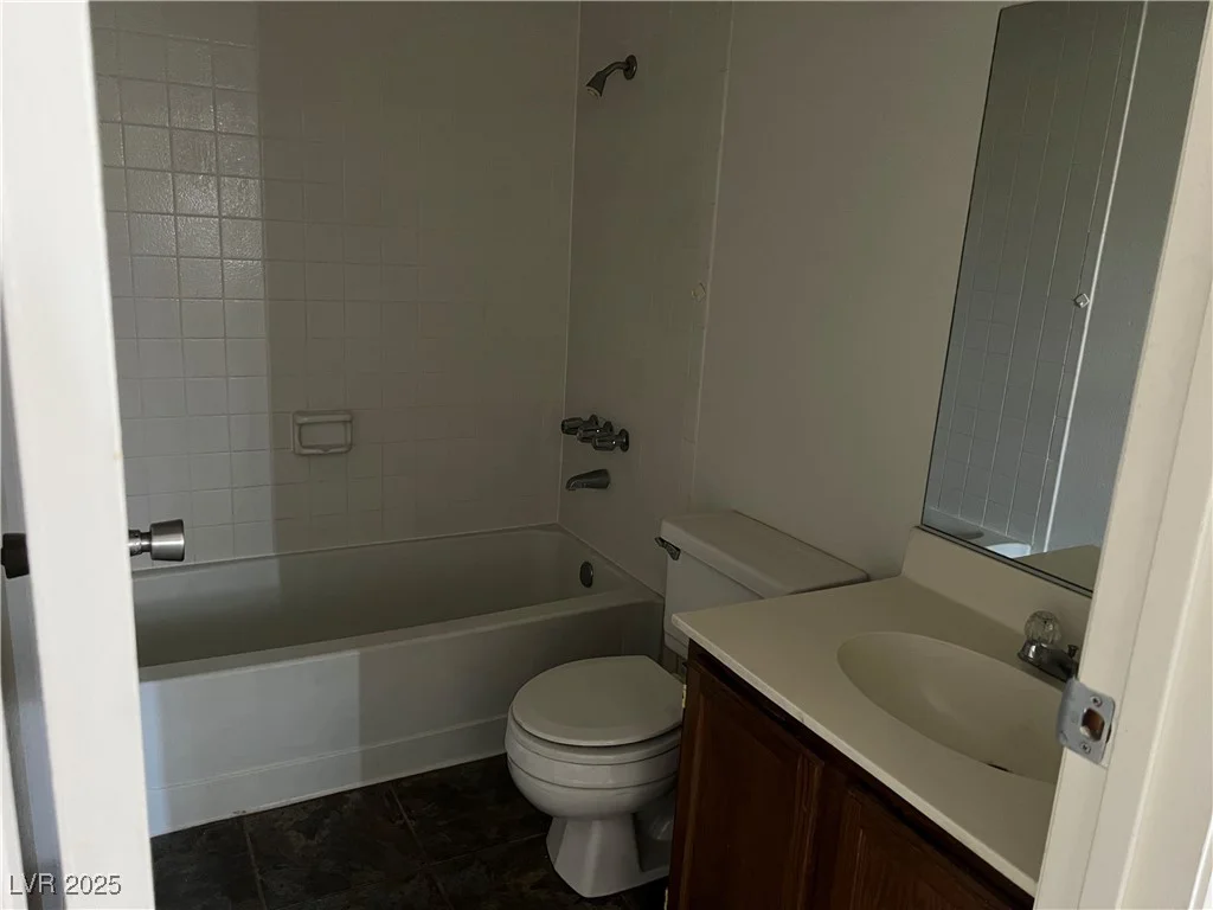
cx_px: 606
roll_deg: -2.6
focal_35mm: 26
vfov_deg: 53.1
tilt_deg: -14.0
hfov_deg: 67.3
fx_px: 911
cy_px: 455
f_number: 1.5
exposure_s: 1/34
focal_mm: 5.7
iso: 640
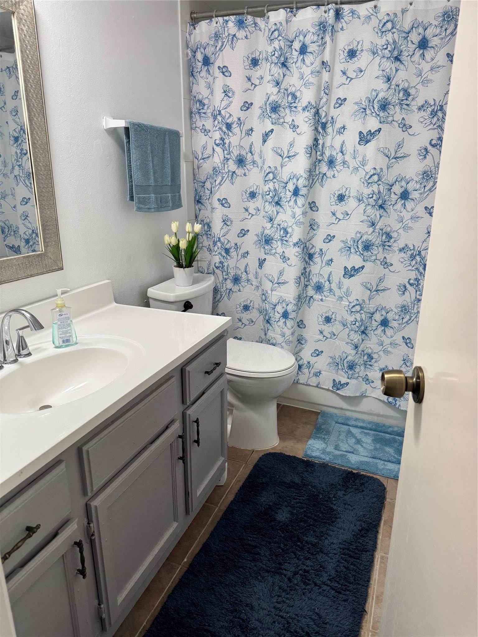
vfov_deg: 71.6
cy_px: 318
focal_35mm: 24
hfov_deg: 56.8
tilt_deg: -17.9
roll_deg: +0.0
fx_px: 442
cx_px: 239
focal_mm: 6.76
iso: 160
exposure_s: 1/120
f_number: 1.78
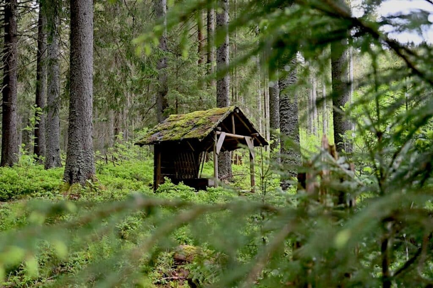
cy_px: 144
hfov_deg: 44.5
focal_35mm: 44
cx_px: 216
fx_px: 529
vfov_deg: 30.5
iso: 400
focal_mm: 44
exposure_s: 1/200
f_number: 4
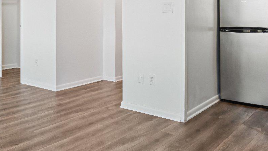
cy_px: 21
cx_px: 51
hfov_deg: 44.9
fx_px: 306
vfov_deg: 27.0
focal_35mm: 43
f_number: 9
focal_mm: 16
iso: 800
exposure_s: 1/20
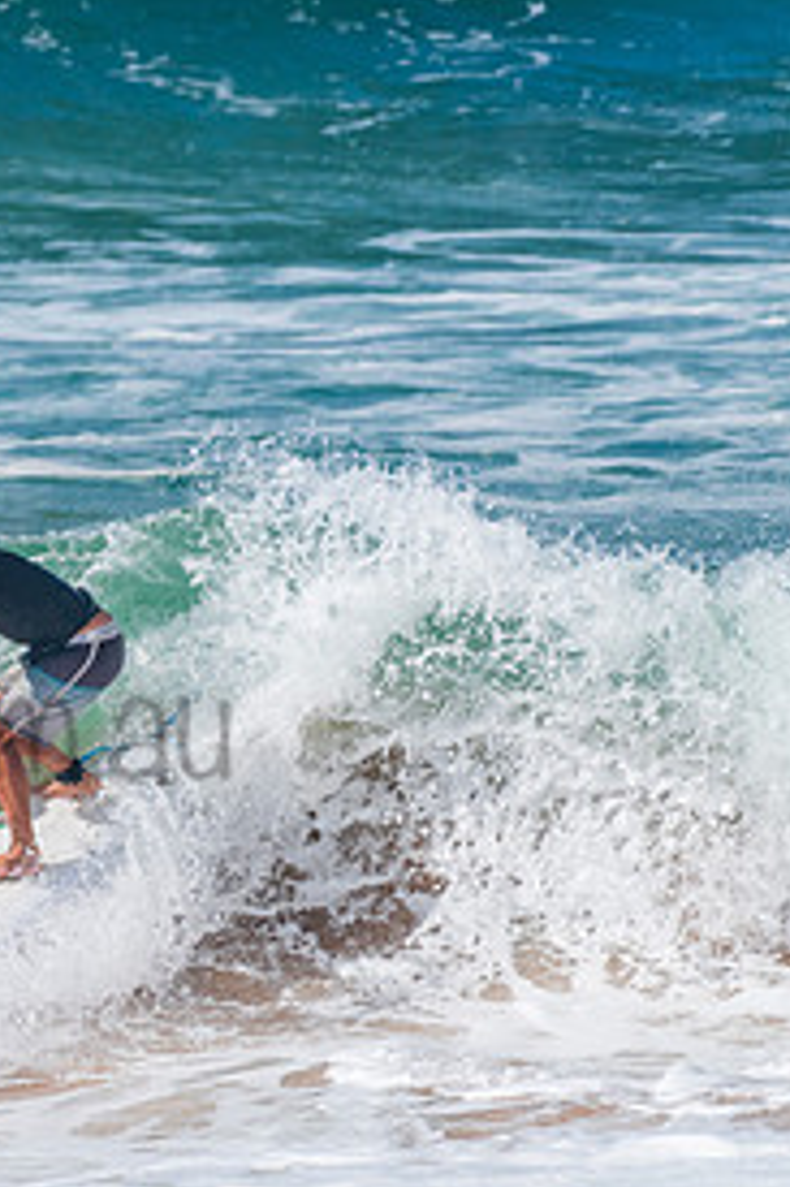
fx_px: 34768
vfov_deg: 2.0
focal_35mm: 1055
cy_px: 680
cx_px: -224
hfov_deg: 1.3
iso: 140
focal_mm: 500
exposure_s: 1/2000
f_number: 5.6
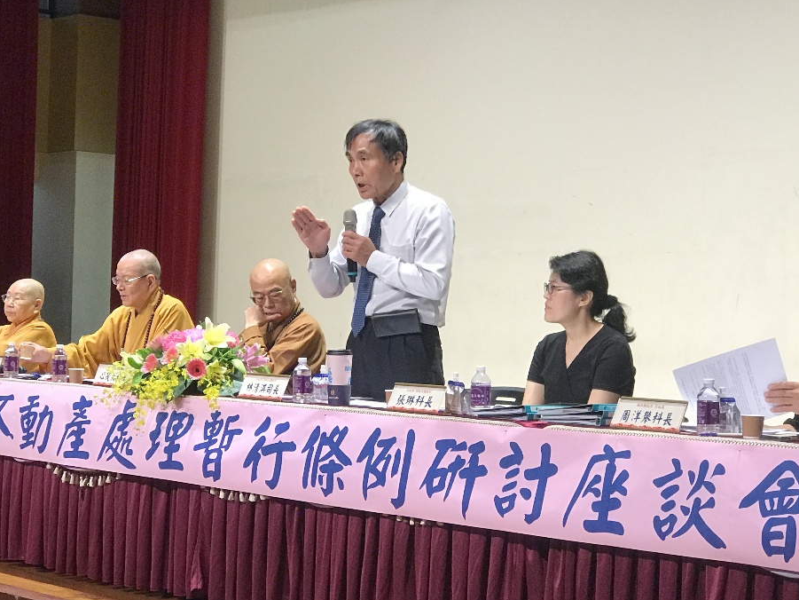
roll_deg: -2.1
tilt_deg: -0.2
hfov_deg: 24.1
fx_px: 1870
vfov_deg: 18.2
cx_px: 381
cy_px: 301
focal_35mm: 81
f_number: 2.8
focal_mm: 6.6
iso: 125
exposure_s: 1/60
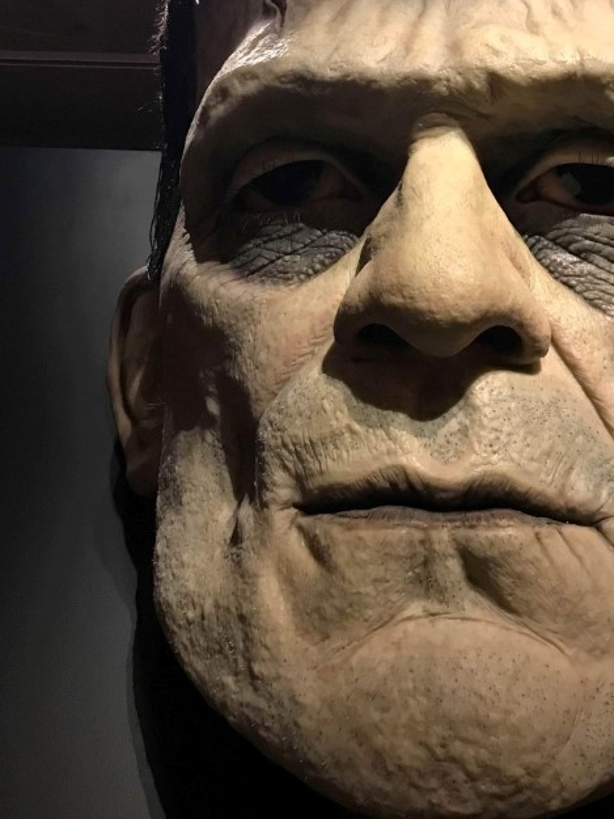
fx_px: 1017
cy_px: 316
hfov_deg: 33.0
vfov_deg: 43.6
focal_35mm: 43
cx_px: 449
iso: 100
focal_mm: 3.99
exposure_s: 1/9
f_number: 1.8
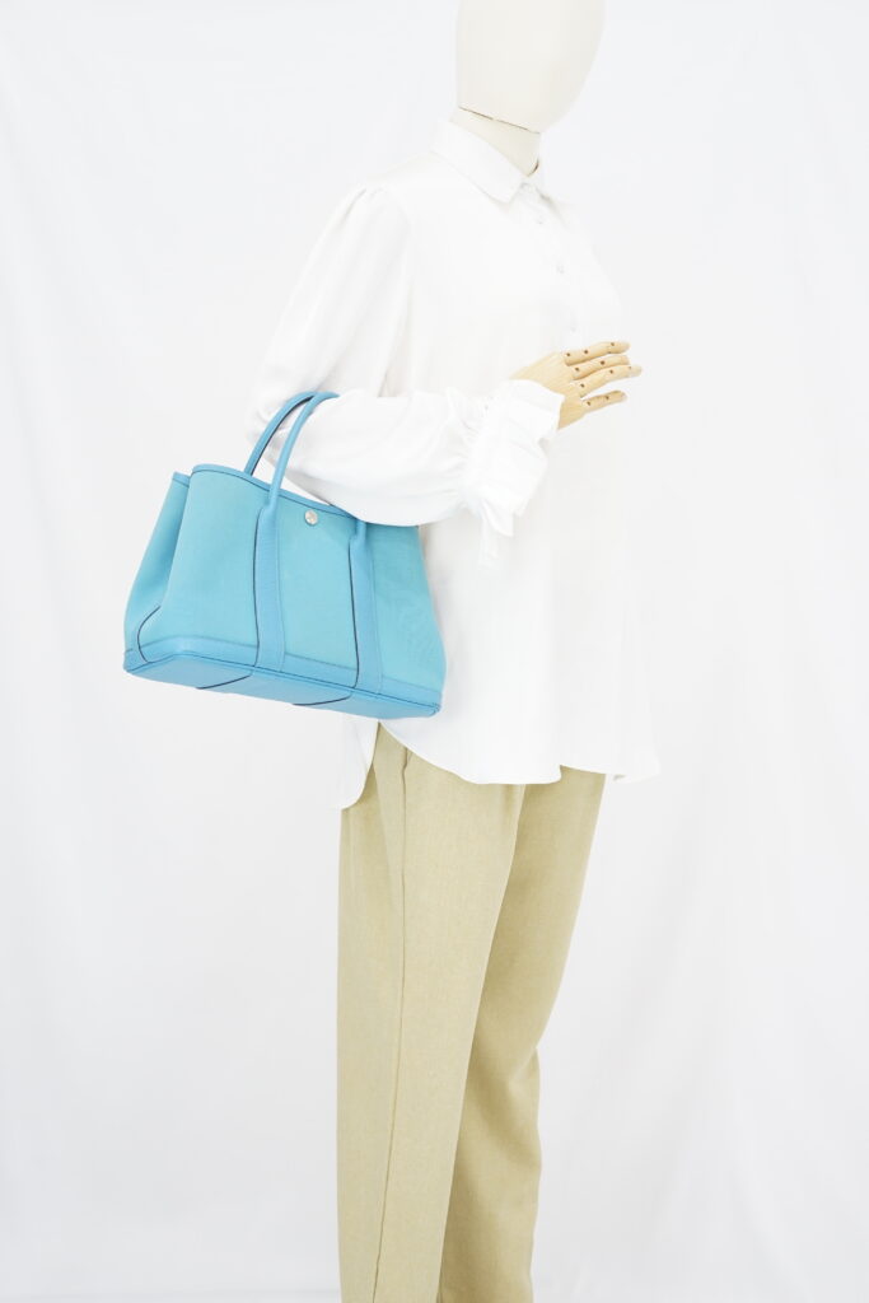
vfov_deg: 39.6
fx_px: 1810
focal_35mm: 50
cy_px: 652
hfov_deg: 27.0
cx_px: 434
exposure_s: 1/6
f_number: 6.3
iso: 640
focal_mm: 50
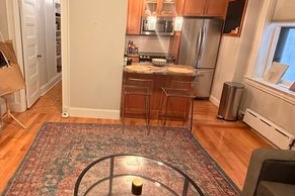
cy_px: 84
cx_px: 97
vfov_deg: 51.1
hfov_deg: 69.4
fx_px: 205
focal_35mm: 25
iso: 400
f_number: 2.2
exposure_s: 1/60
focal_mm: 2.22
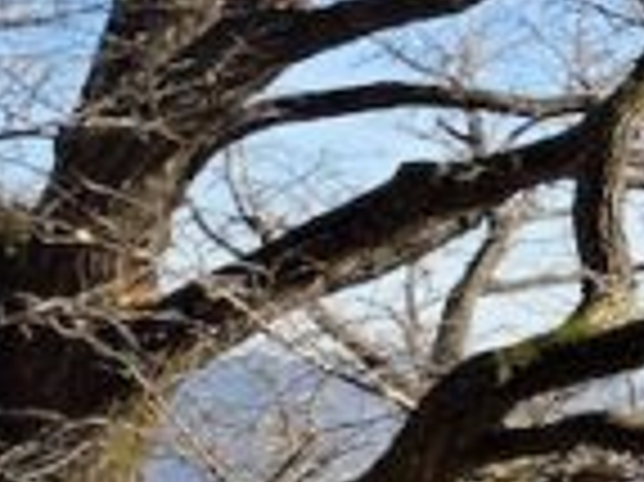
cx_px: 1761
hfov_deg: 12.7
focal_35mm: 93
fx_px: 1729
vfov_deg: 15.8
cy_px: 140
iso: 40
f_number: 1.9
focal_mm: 2.2
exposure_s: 1/1406
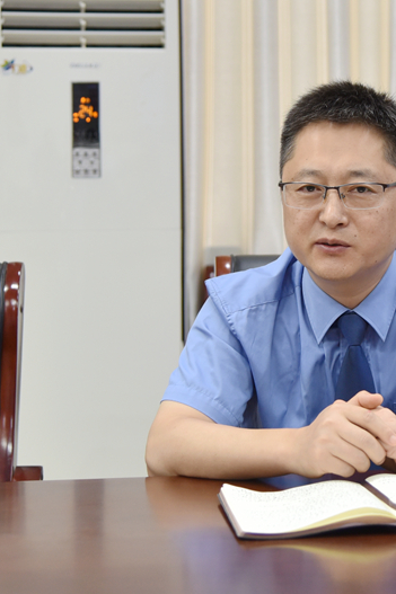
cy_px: 298
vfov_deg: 25.7
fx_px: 1304
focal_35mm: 79
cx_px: 352
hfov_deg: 17.0
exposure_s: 1/60
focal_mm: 52
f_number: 4
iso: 800
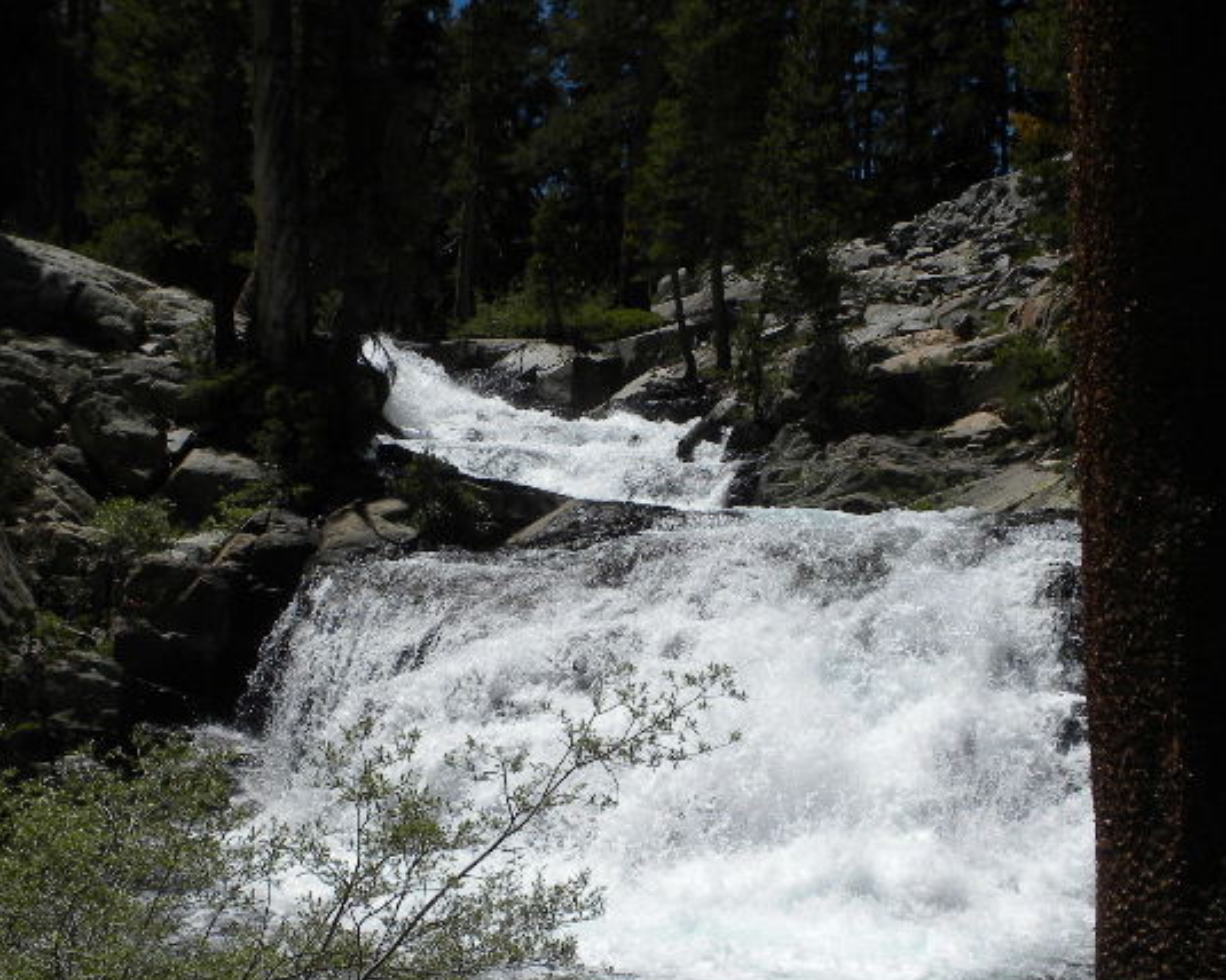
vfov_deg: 27.9
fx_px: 1959
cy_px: 669
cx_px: 584
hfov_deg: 34.7
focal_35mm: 54
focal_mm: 6.6
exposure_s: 1/352
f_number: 10
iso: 90
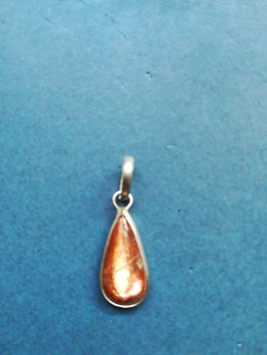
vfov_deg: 67.3
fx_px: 267
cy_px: 178
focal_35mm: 26
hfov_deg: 53.1
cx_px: 134
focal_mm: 3.83
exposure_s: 1/33.3
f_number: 2.2
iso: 250
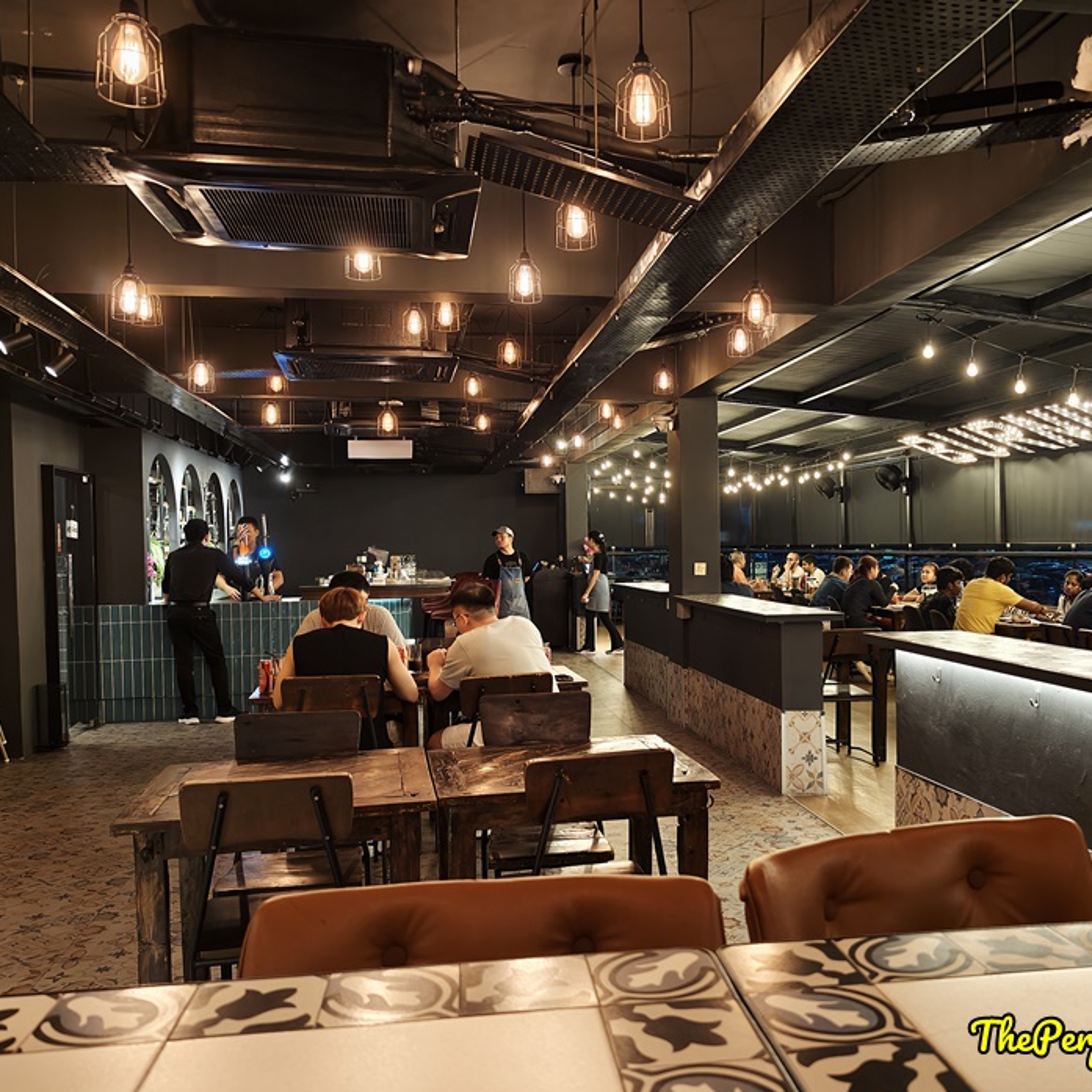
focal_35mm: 28
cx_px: 616
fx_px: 999
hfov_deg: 57.1
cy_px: 544
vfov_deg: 57.3
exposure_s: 1/33.3
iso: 1176
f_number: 1.68
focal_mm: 6.25
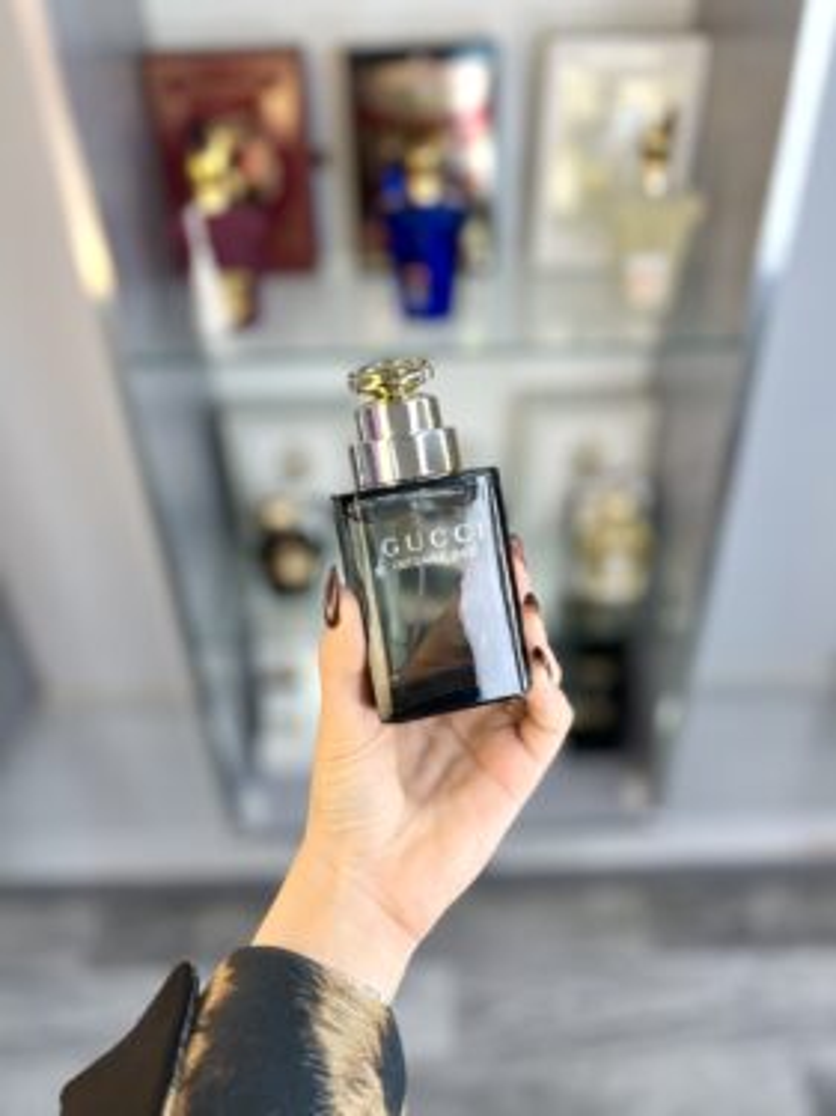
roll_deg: +3.6
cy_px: 558
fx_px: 838
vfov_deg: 67.3
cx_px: 418
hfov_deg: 53.0
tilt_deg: -35.1
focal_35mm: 26
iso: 50
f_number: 1.5
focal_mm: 5.7
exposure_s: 1/334
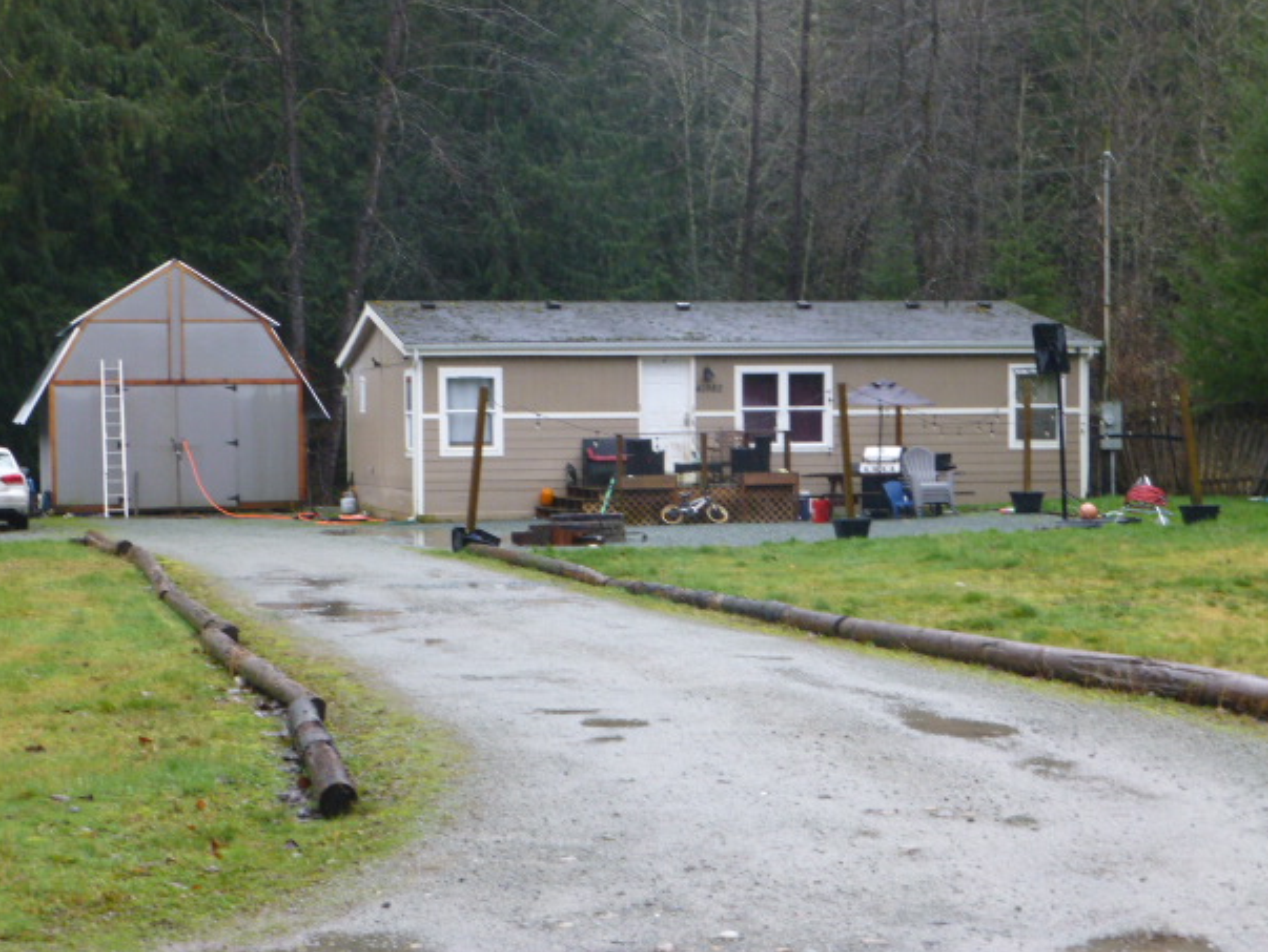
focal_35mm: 70
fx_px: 2566
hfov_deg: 27.8
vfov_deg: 21.0
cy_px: 452
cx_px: 627
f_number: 4.9
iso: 250
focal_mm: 11.7
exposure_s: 1/60
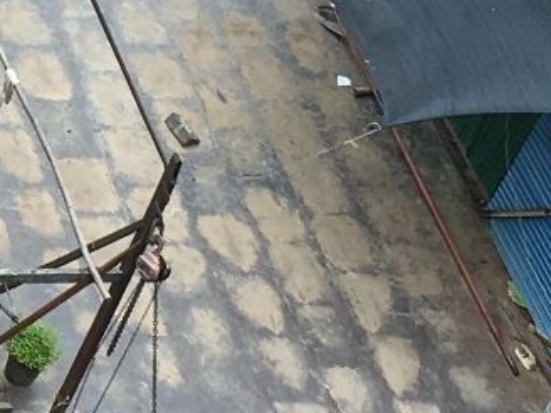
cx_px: -234
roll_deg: -15.9
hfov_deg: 10.6
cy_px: -139
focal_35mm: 181
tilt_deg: -39.0
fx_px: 2881
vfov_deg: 8.1
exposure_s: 1/100
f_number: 2.2
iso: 25
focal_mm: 4.15
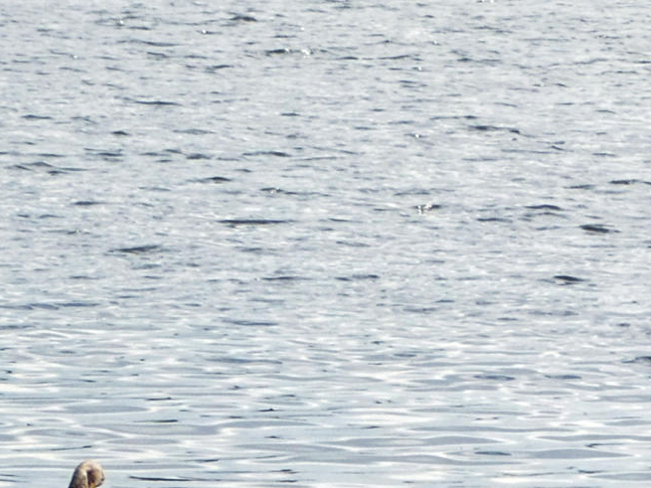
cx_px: 1079
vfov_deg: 3.3
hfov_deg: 4.4
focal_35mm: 449
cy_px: 743
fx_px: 8442
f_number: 5
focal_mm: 17.5
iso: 80
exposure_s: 1/320
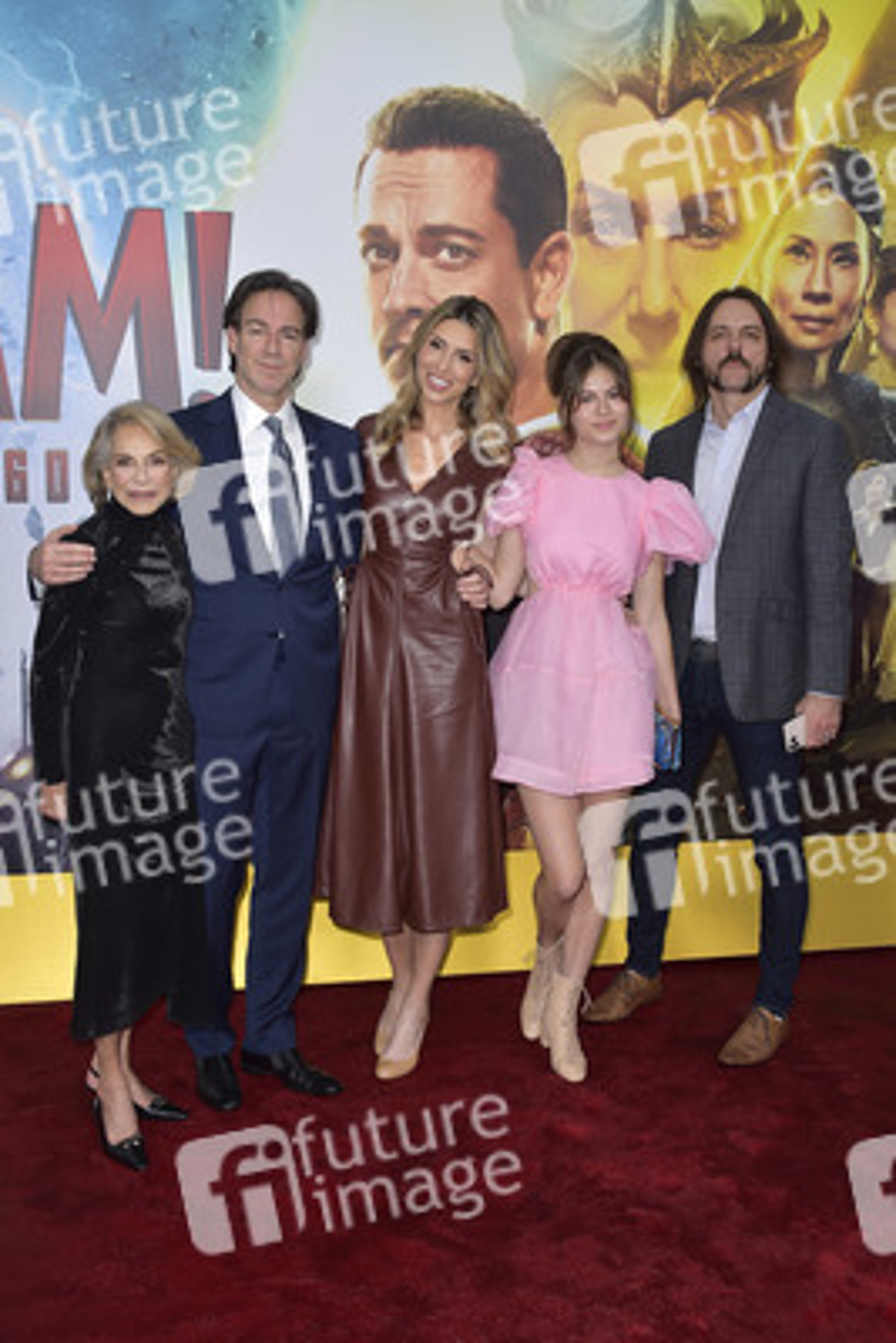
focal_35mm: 35
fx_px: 1305
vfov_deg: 54.4
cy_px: 672
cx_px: 448
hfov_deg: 37.9
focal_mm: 35
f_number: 6.3
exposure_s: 1/250
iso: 400
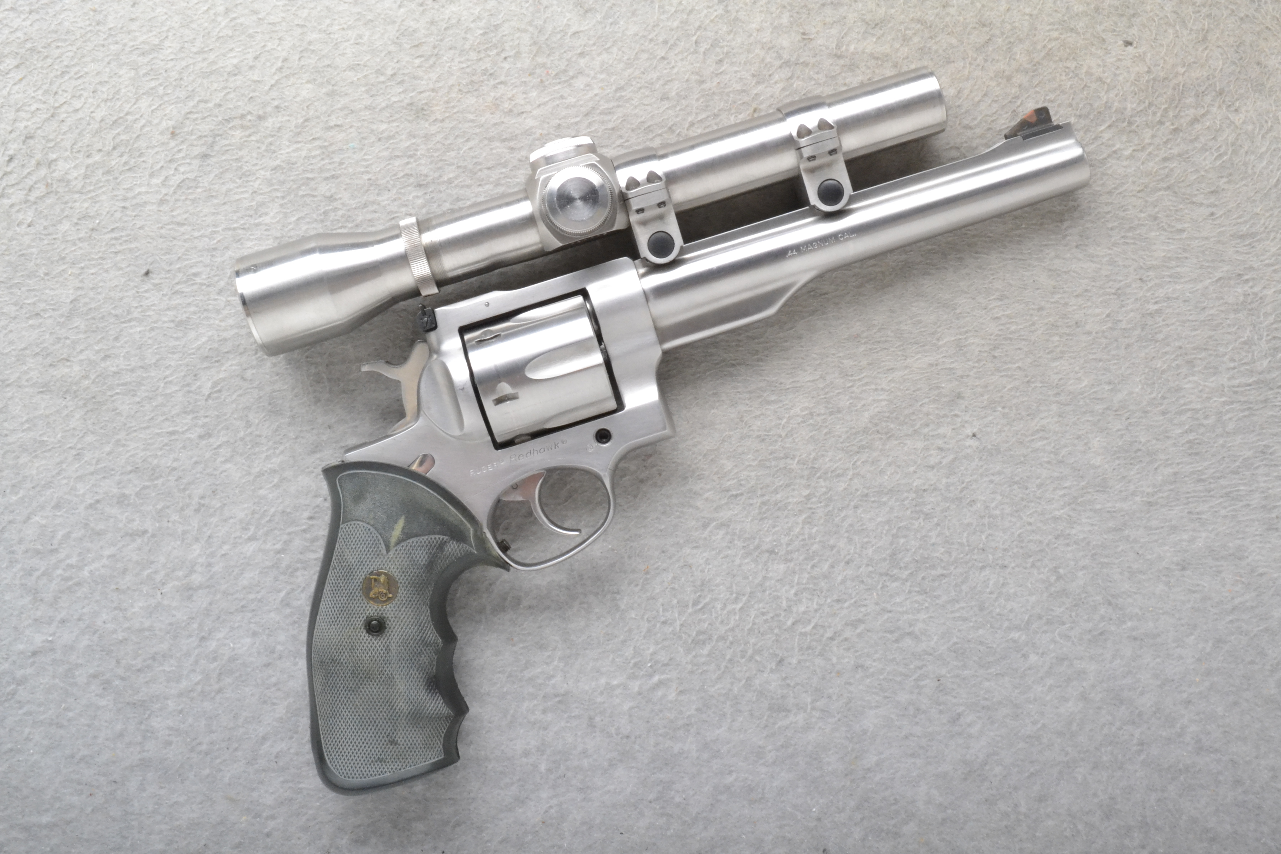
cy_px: 427
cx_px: 640
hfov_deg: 46.4
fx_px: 1494
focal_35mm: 42
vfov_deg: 31.9
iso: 3200
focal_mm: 28
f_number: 20
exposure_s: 1/160
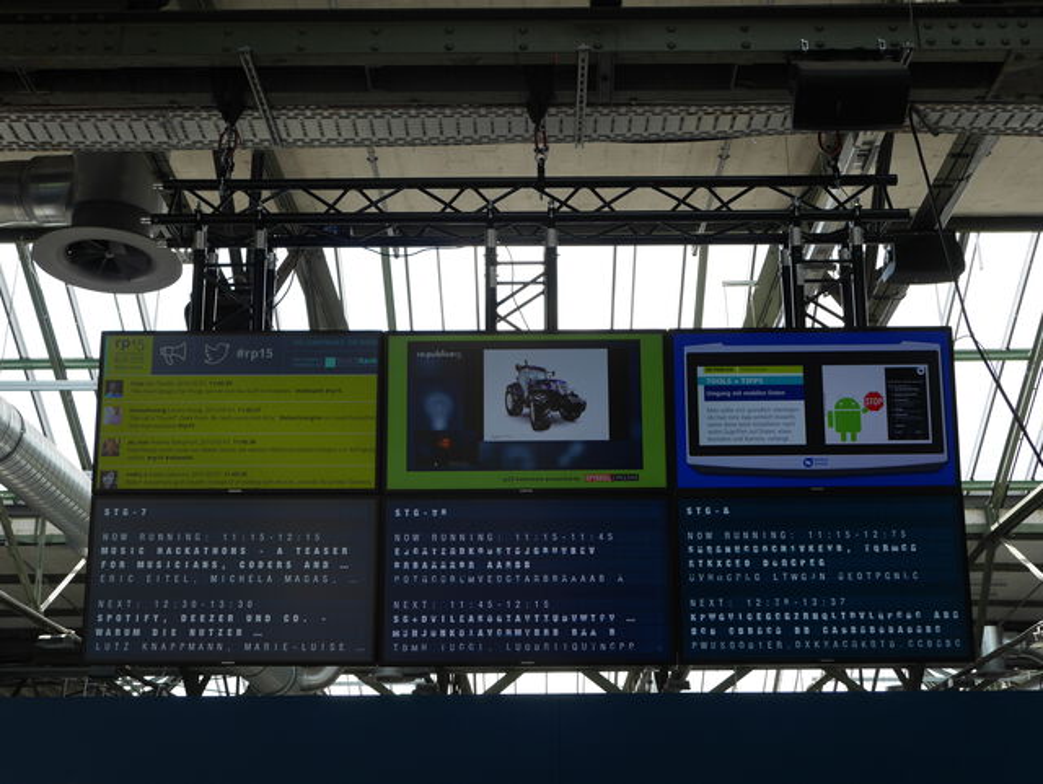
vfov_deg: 32.9
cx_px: 522
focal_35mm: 44
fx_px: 1327
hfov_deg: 42.9
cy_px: 392
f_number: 6.3
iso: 200
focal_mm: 22
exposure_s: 1/160
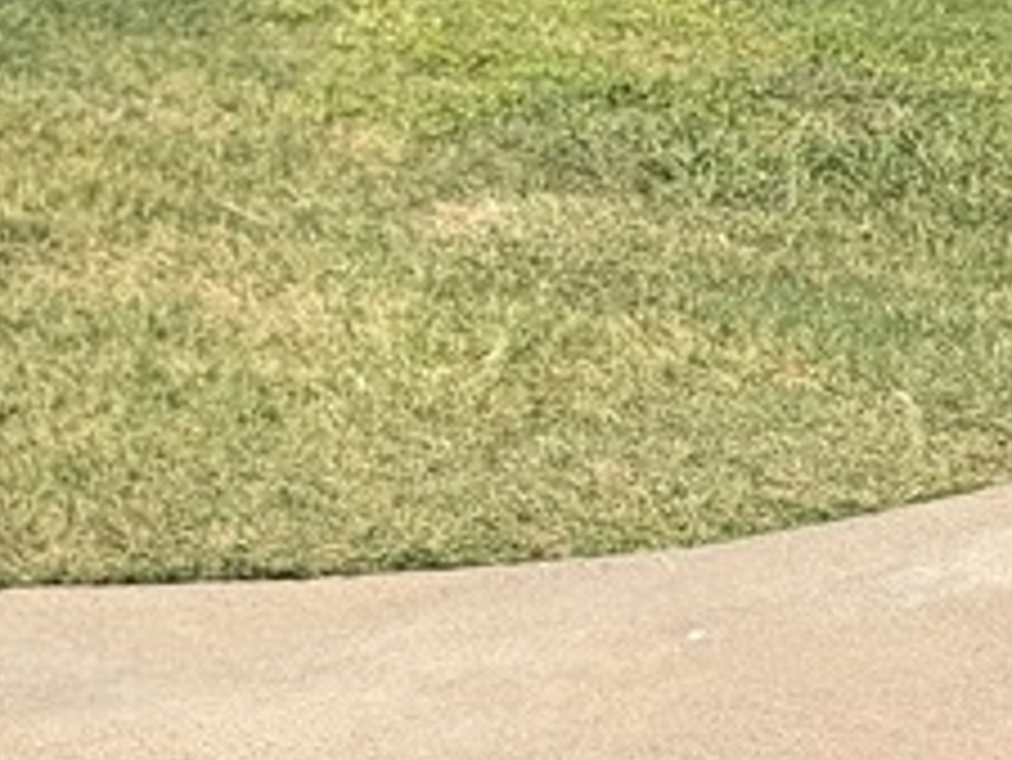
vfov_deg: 11.8
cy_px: -859
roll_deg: -1.6
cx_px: -1138
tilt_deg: +0.8
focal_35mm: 109
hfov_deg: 14.4
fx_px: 3188
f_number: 1.78
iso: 80
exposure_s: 1/3953
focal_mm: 6.76
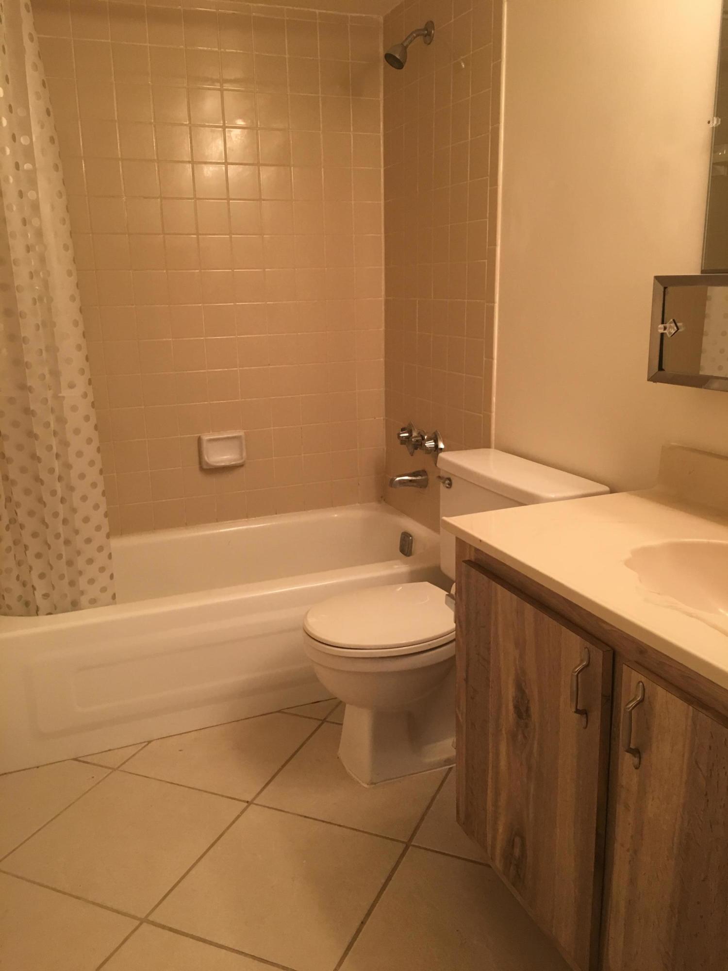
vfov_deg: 61.7
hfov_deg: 48.2
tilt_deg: -13.2
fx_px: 813
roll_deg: -0.3
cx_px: 364
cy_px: 486
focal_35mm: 29
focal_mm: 4.15
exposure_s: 1/30
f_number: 2.2
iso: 80
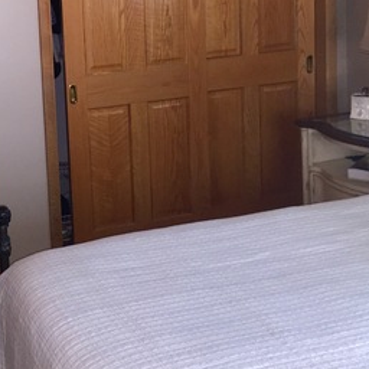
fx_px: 772
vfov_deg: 26.1
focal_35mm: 64
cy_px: 40
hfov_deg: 26.0
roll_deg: +2.5
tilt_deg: -8.6
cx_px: 33
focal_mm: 4.15
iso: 100
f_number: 2.2
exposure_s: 1/16
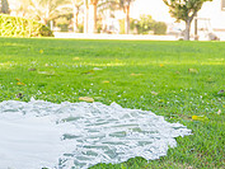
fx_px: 696
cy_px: -21
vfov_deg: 13.5
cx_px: -92
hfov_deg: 17.0
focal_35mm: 107
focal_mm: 34
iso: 200
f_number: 3.5
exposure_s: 1/200
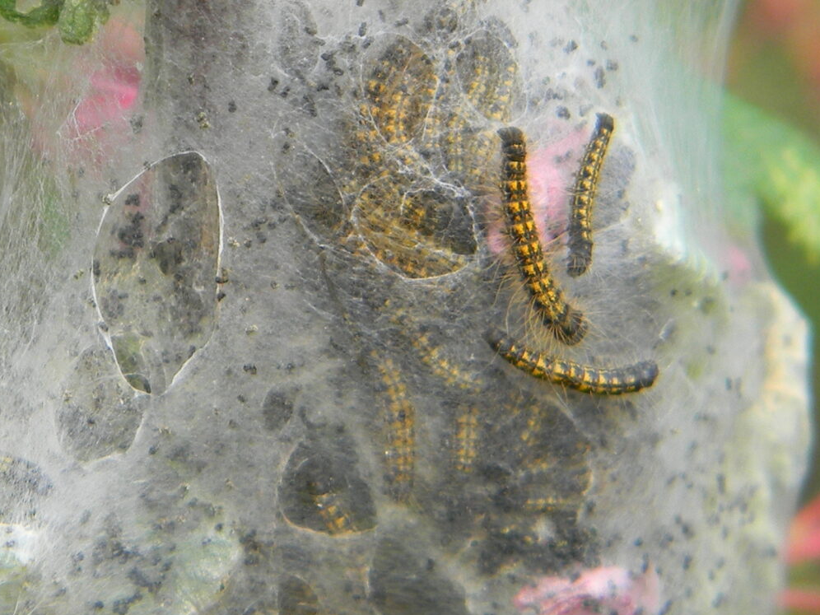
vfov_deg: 5.5
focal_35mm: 270
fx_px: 6396
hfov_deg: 7.3
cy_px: 323
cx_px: 369
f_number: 4.7
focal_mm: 19
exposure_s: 1/96.7
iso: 80
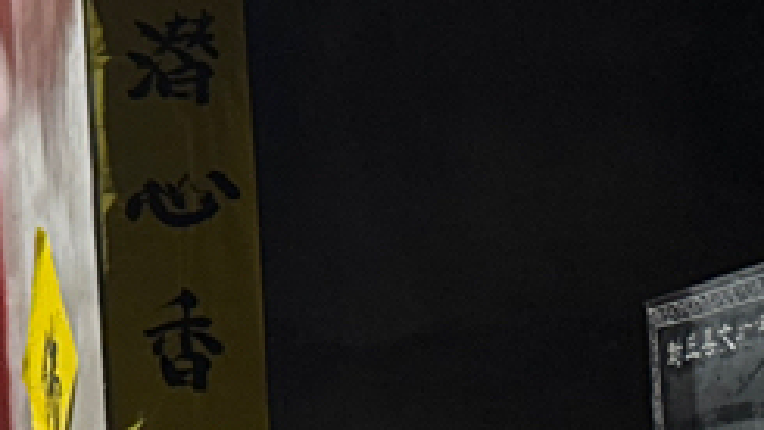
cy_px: 170
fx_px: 3242
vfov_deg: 7.6
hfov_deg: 12.2
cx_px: -642
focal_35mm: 160
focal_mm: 6.76
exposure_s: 1/33
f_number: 1.78
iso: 800
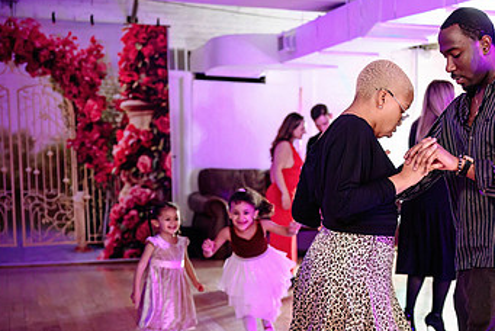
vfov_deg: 18.8
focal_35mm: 72
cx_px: 488
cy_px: 246
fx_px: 991
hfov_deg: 26.6
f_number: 2
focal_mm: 35
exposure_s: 1/200
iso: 2000
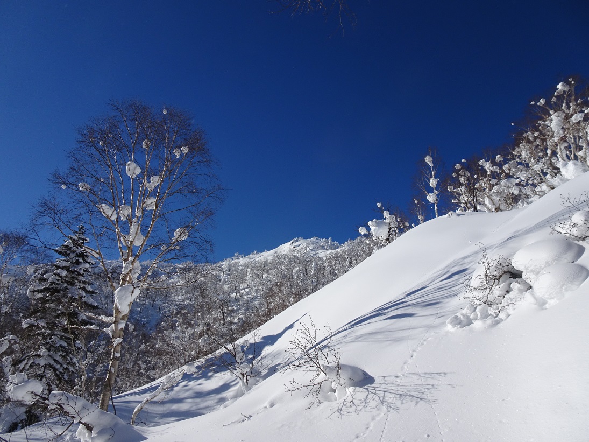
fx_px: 408
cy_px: 221
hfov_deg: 71.6
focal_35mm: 24
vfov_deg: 56.8
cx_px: 294
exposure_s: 1/2000
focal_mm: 4.1
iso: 80
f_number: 3.5
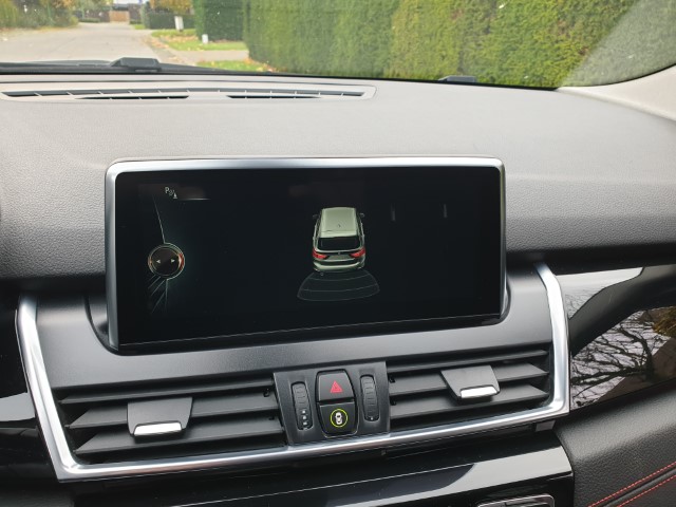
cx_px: 338
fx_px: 508
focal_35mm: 26
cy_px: 254
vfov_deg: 53.1
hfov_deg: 67.3
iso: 64
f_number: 2.4
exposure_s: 1/50
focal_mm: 4.3
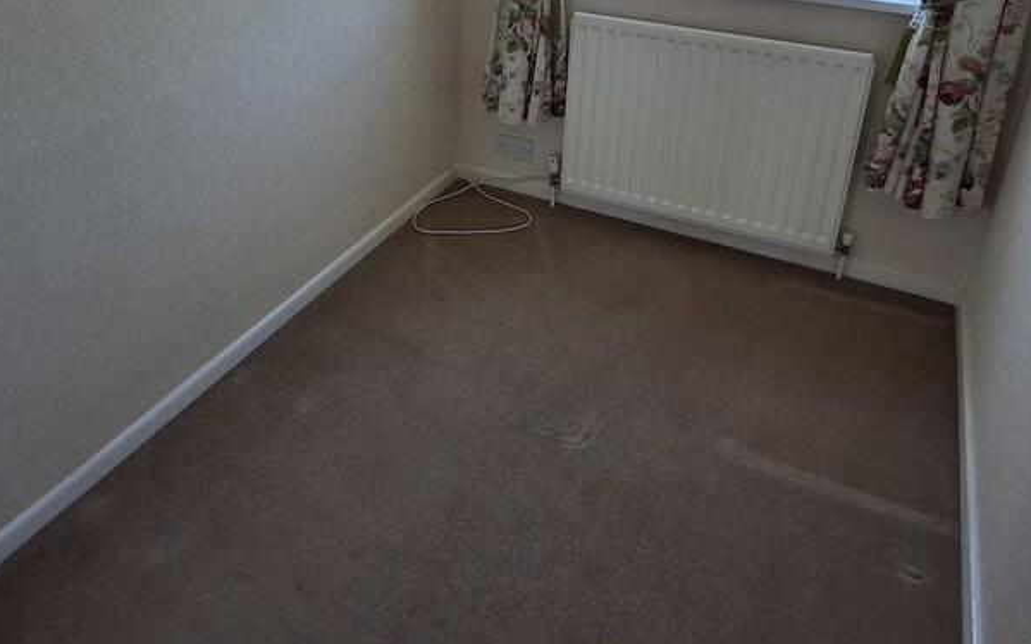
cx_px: 458
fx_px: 815
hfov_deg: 64.5
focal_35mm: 29
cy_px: 136
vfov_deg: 41.4
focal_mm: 1.64
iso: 40
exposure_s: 1/141
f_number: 2.2
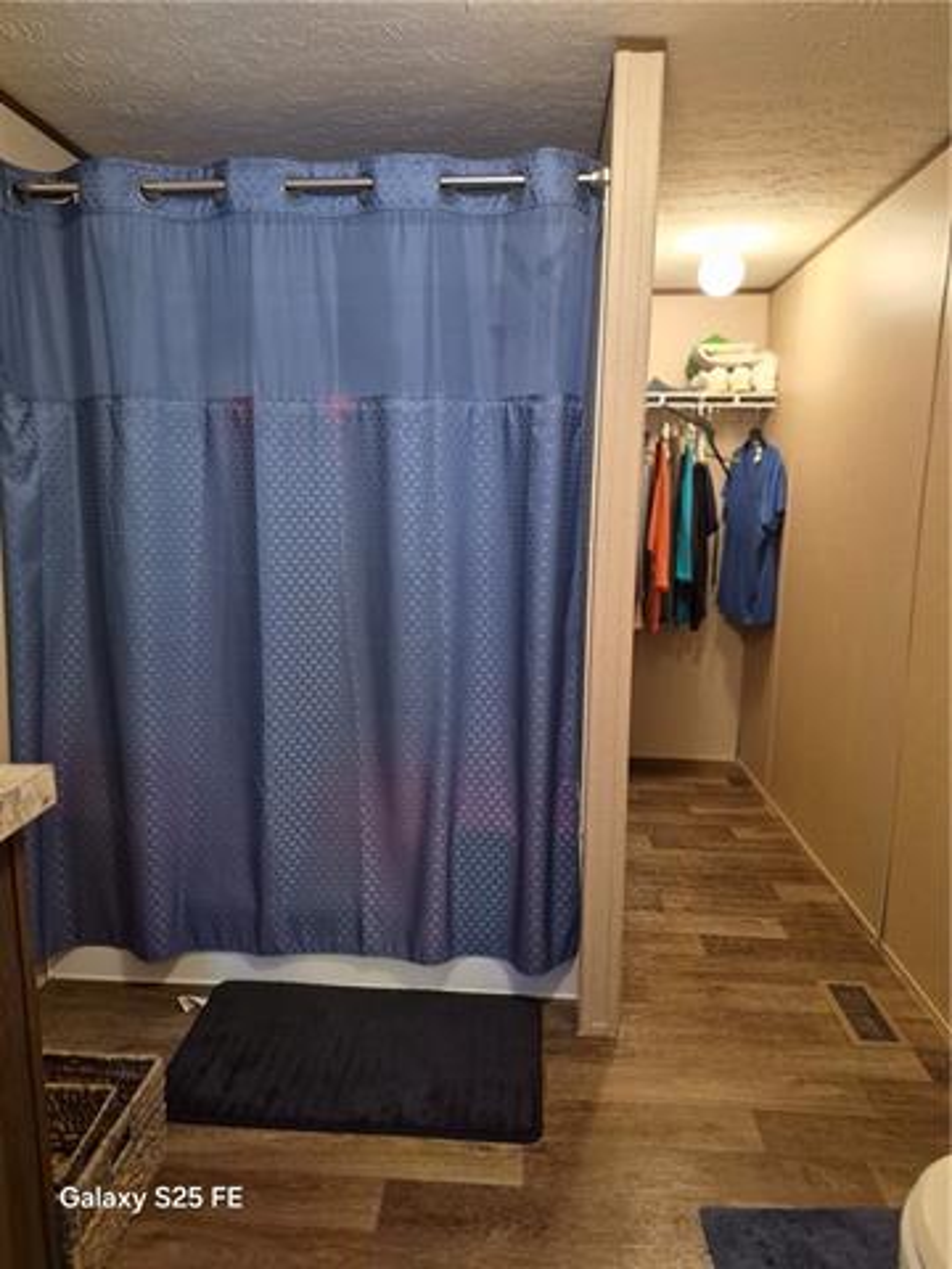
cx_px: 476
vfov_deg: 73.9
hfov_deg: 58.9
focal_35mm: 23
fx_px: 843
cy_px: 634
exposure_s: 1/120
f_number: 1.8
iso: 1250
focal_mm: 5.4
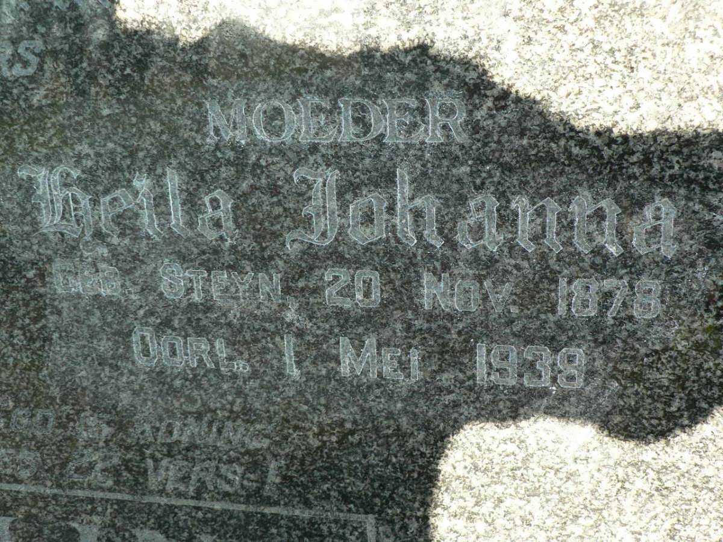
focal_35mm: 49
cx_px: 362
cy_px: 271
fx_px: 1023
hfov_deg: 38.9
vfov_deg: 29.7
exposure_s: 1/80
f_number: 4
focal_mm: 8.1
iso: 100
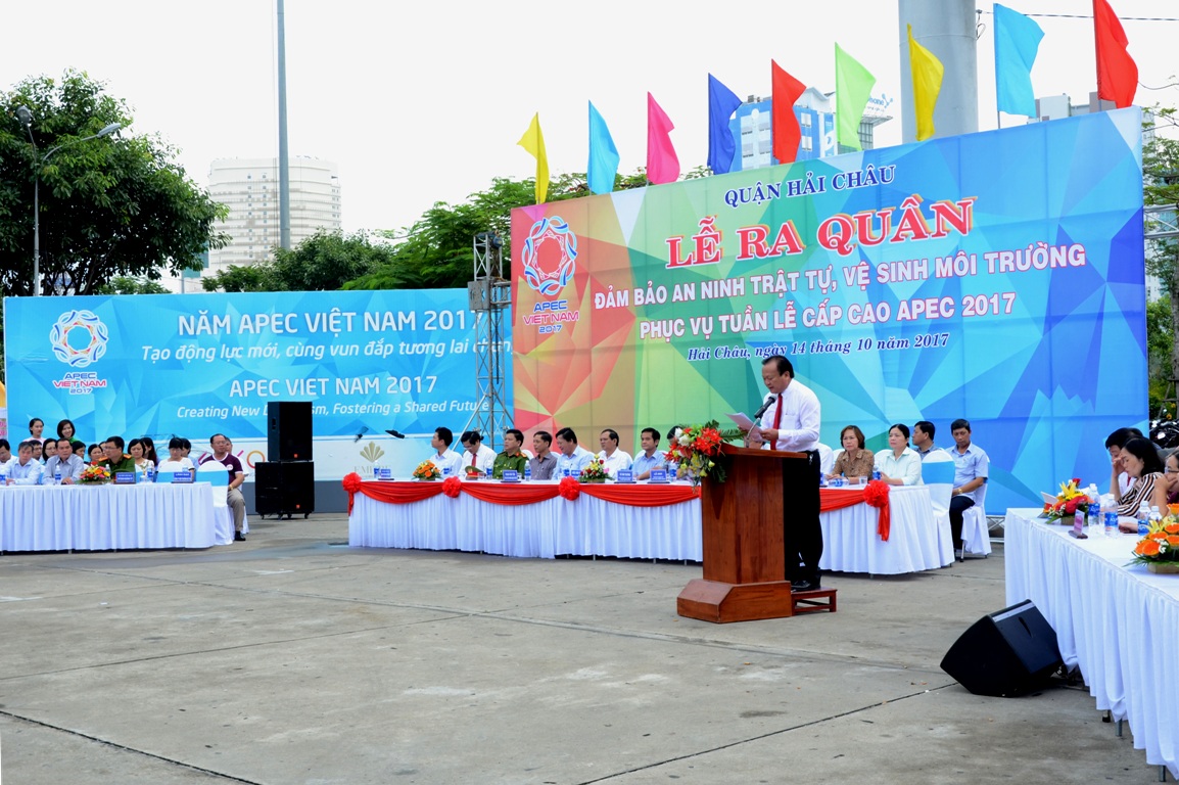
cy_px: 392
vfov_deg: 31.9
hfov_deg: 46.4
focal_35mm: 42
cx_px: 590
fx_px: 1375
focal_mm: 28
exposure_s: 1/125
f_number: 7.1
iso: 320
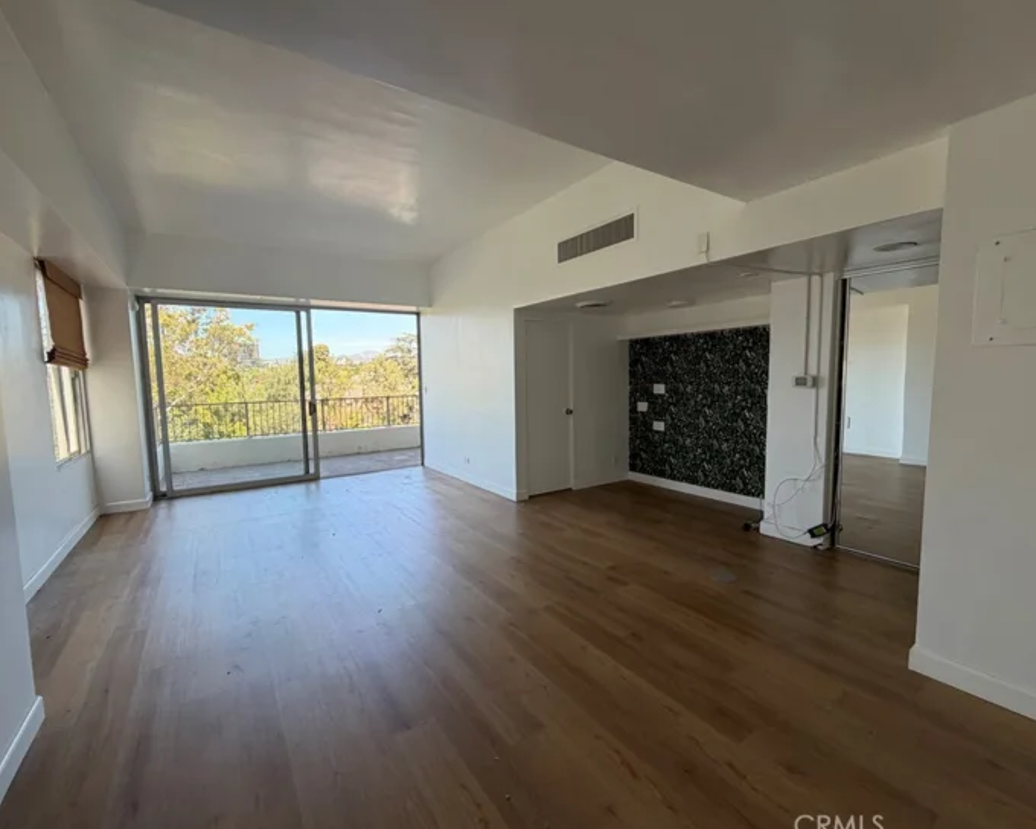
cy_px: 414
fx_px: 460
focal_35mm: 15
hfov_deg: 96.7
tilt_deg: -4.5
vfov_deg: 84.0
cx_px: 496
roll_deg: +0.9
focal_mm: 2.22
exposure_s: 1/122
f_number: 2.2
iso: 50
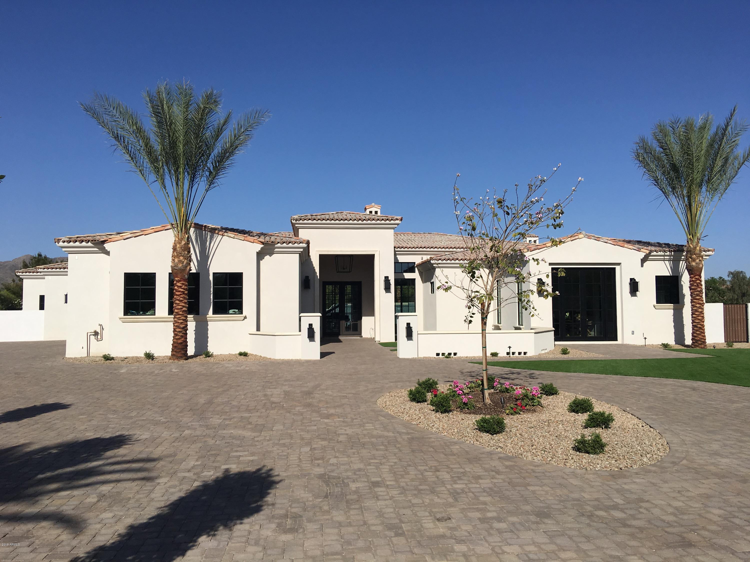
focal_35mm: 29
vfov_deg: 48.2
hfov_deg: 61.7
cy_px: 281
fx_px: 628
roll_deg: +0.0
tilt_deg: +3.4
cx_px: 375
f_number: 2.2
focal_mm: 4.15
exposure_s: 1/4049
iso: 25
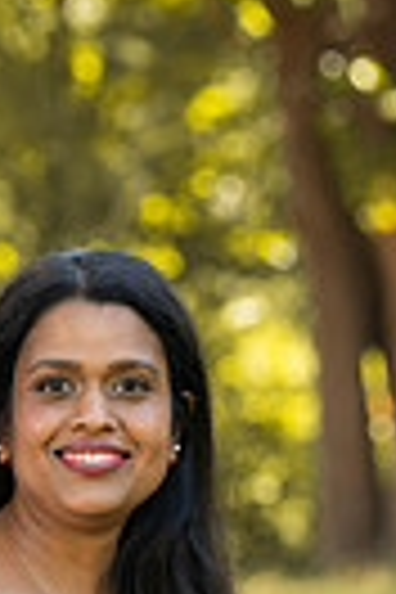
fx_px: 8431
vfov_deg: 4.0
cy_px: 832
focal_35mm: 511
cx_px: -153
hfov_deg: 2.7
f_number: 5.6
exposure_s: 1/200
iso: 500
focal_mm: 150
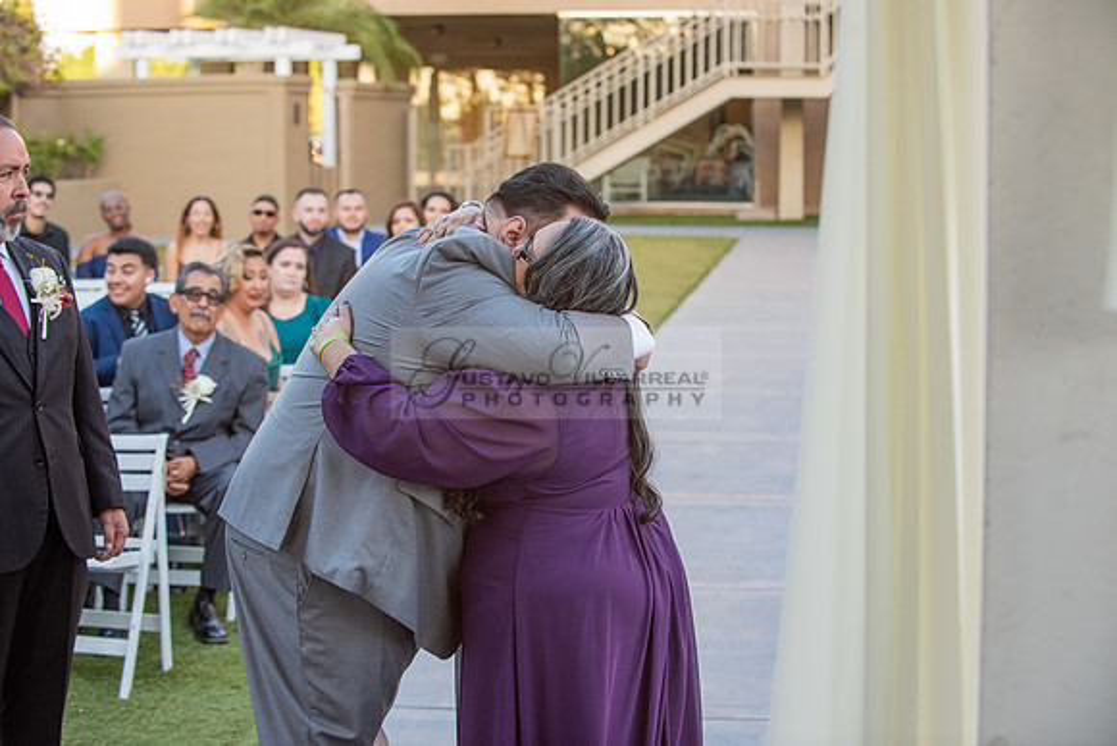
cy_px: 373
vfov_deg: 19.5
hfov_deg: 28.8
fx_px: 2172
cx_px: 558
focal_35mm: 70
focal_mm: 70
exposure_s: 1/320
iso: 800
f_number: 4
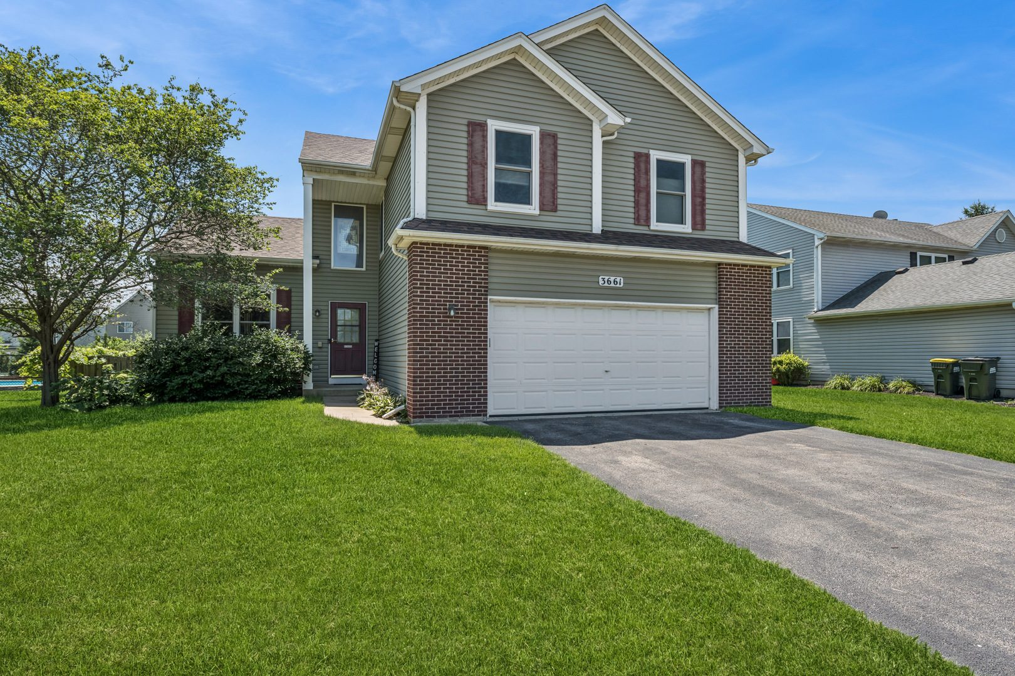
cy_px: 338
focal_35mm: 19
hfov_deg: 86.9
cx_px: 508
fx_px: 536
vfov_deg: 64.6
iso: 200
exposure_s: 1/320
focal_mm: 19
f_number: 8
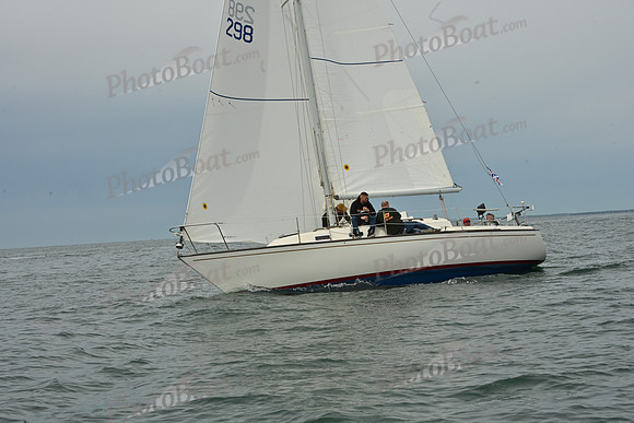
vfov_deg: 16.7
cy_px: 212
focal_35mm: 82
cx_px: 317
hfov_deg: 24.8
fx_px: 1444
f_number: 14
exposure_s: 1/800
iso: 320
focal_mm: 82
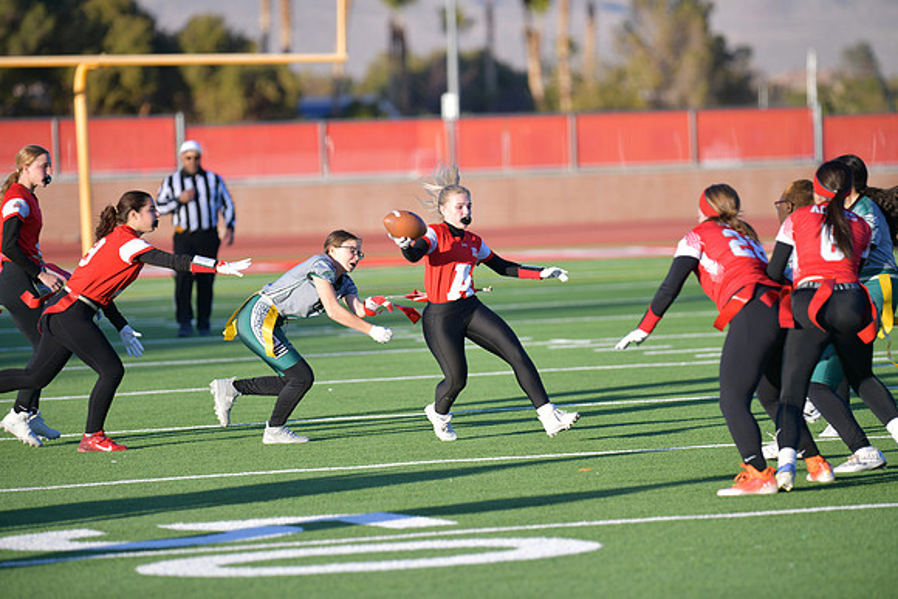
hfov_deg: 9.4
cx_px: 449
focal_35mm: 220
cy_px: 300
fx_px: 5489
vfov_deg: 6.2
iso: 72
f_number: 2.8
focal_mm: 220
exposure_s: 1/800
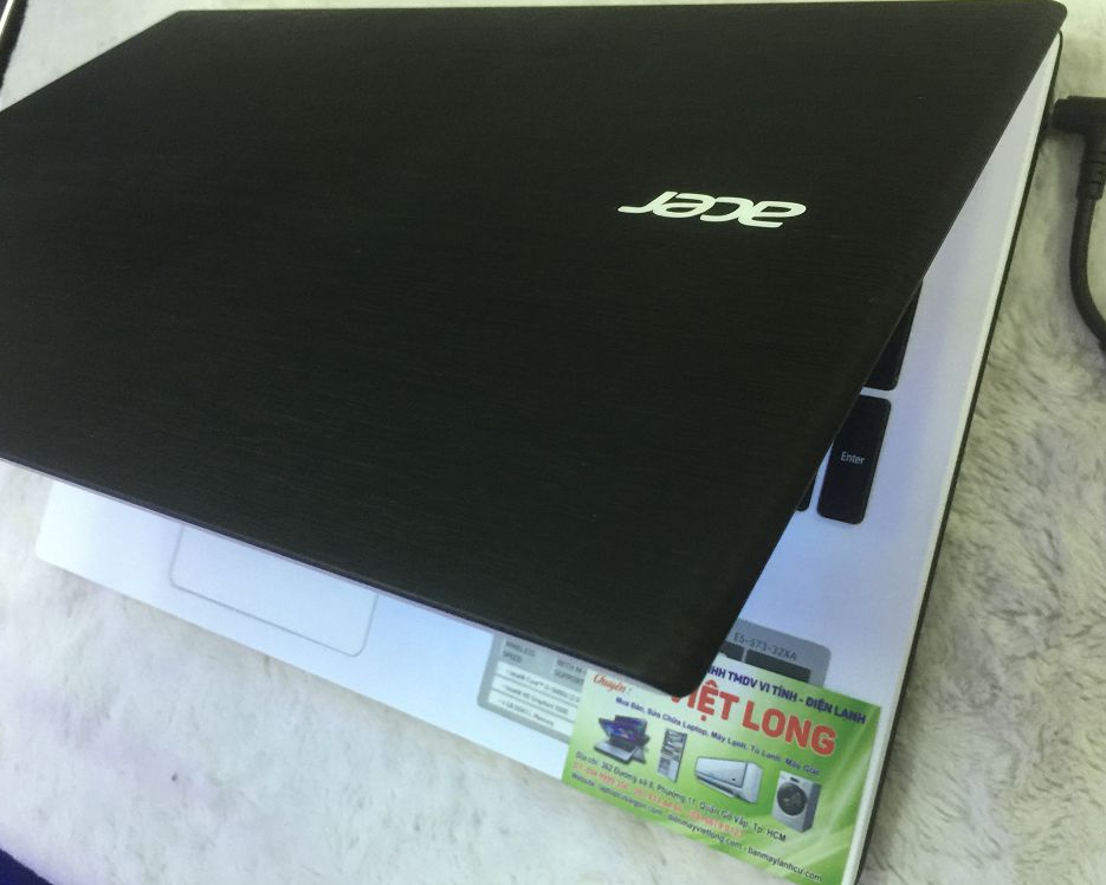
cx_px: 539
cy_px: 447
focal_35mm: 31
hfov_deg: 57.2
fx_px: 1015
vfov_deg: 47.1
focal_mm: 4.15
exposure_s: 1/10
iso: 100
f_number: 2.2
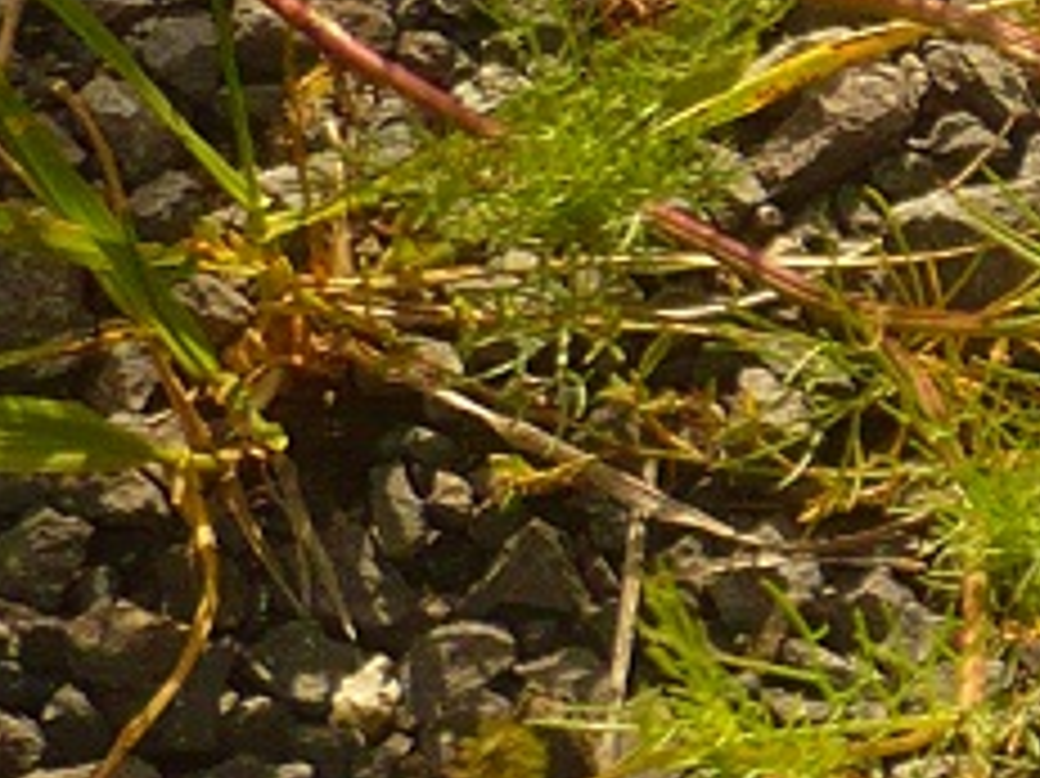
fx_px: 5465
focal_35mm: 182
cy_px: 459
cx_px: 2404
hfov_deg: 9.7
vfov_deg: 8.2
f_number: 2.8
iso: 100
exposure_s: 1/800
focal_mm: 5.8
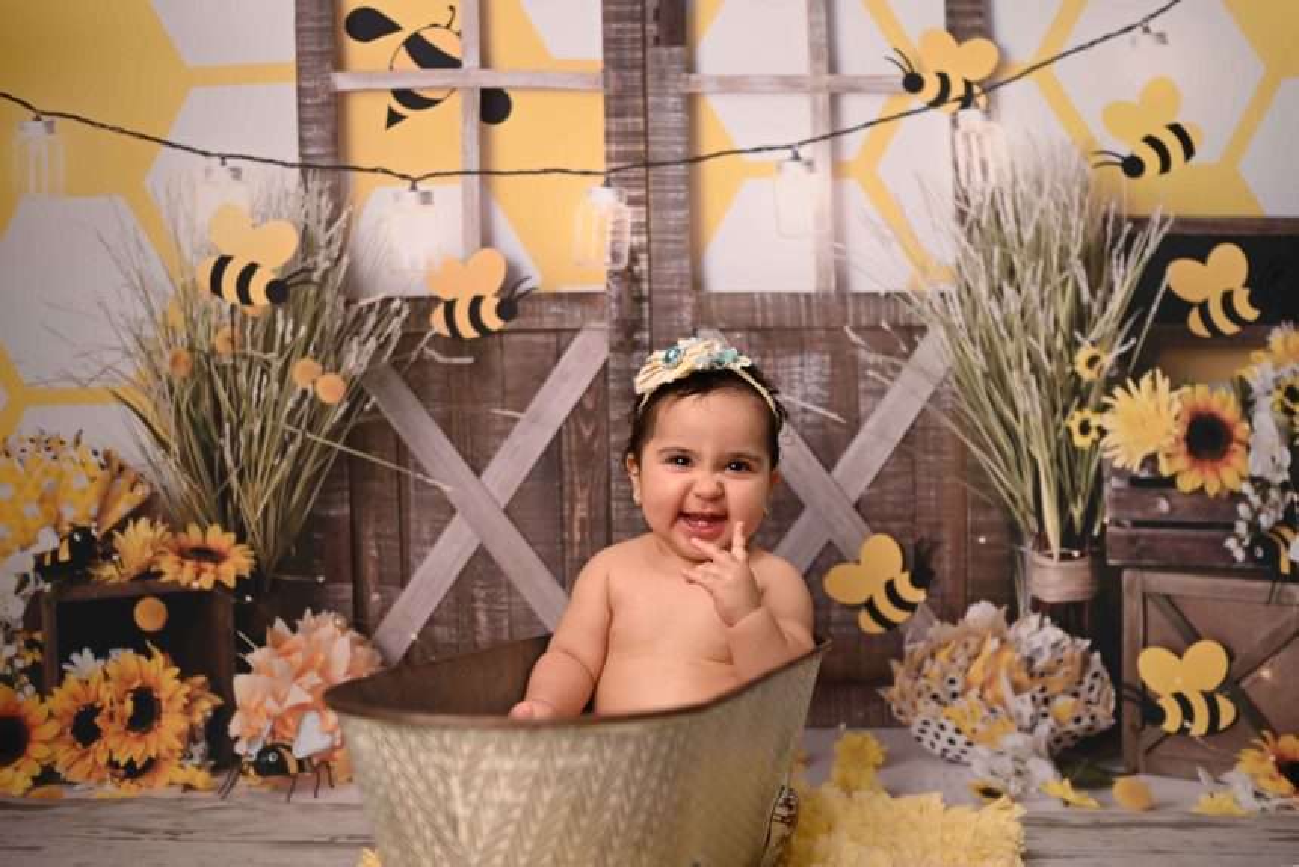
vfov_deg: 37.9
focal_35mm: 35
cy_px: 434
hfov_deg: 54.4
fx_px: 1263
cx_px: 650
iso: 200
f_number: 2
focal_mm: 35
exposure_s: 1/100
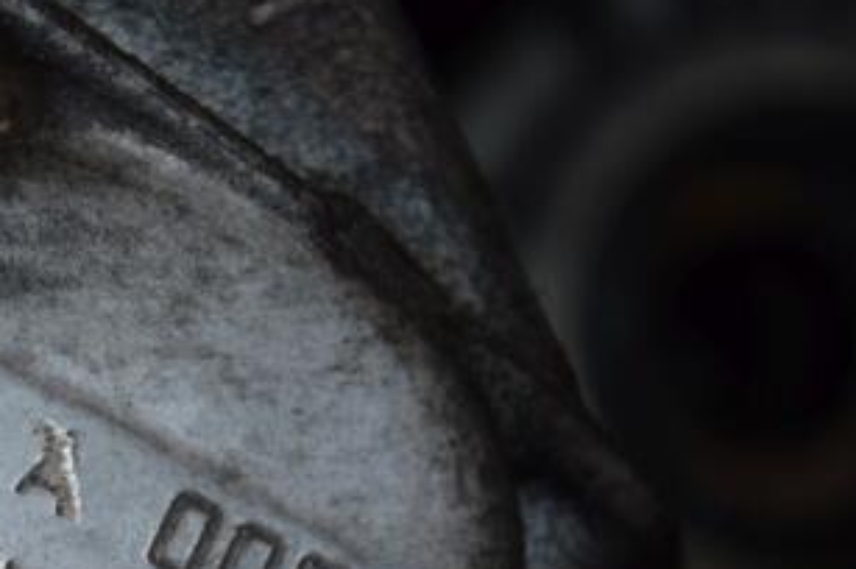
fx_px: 6413
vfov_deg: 5.1
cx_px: 145
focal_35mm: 270
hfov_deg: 7.6
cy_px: 496
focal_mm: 92
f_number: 5.6
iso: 800
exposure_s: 1/60
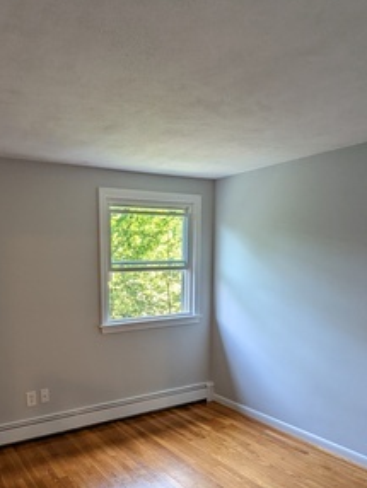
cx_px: 114
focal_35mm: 28
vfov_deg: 62.4
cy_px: 309
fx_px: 395
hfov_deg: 48.7
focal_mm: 2.35
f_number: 2.2
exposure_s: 1/60.5
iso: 87
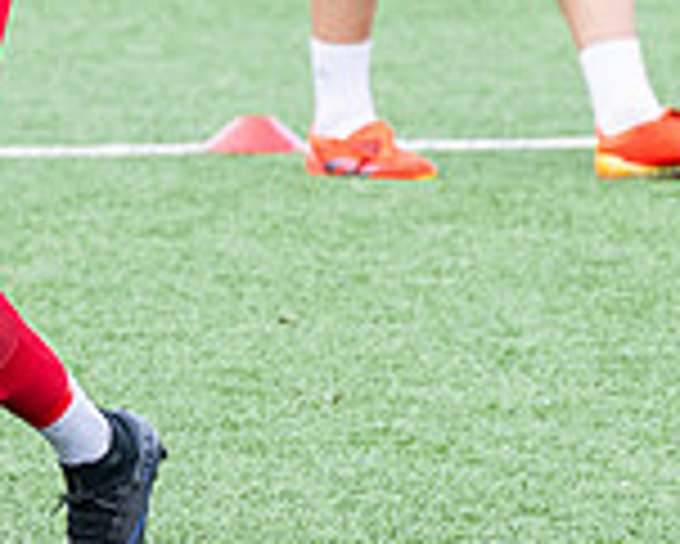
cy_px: -94
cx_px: 43
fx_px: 15164
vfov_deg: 2.1
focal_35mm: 753
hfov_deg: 2.6
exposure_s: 1/1250
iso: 800
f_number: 4
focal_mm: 140
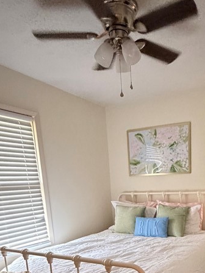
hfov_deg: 42.8
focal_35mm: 32
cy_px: 232
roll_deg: +2.7
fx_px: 253
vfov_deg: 51.8
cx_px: 154
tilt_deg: -11.1
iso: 1000
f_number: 2.2
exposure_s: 1/40
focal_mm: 2.22
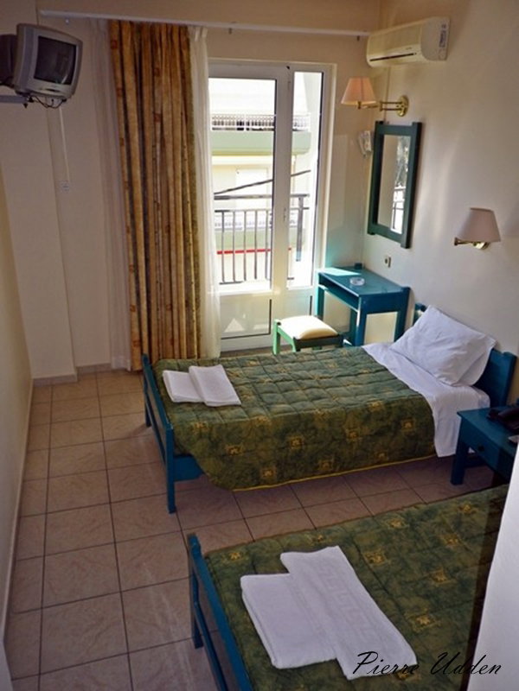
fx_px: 560
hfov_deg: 49.7
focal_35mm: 28
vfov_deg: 63.4
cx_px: 260
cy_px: 346
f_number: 3.5
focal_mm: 5.05
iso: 100
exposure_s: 1/100
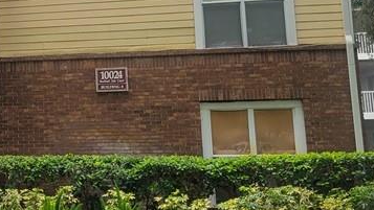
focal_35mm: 80
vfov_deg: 15.0
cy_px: 22
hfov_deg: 24.8
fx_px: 794
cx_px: -31
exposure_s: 1/443
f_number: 1.8
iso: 40
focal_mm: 5.4
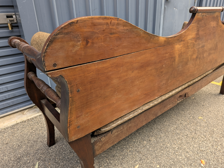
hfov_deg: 71.6
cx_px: 112
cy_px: 84
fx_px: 155
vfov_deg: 56.8
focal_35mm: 24
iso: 37
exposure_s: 1/44.4
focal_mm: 4.53
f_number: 1.7
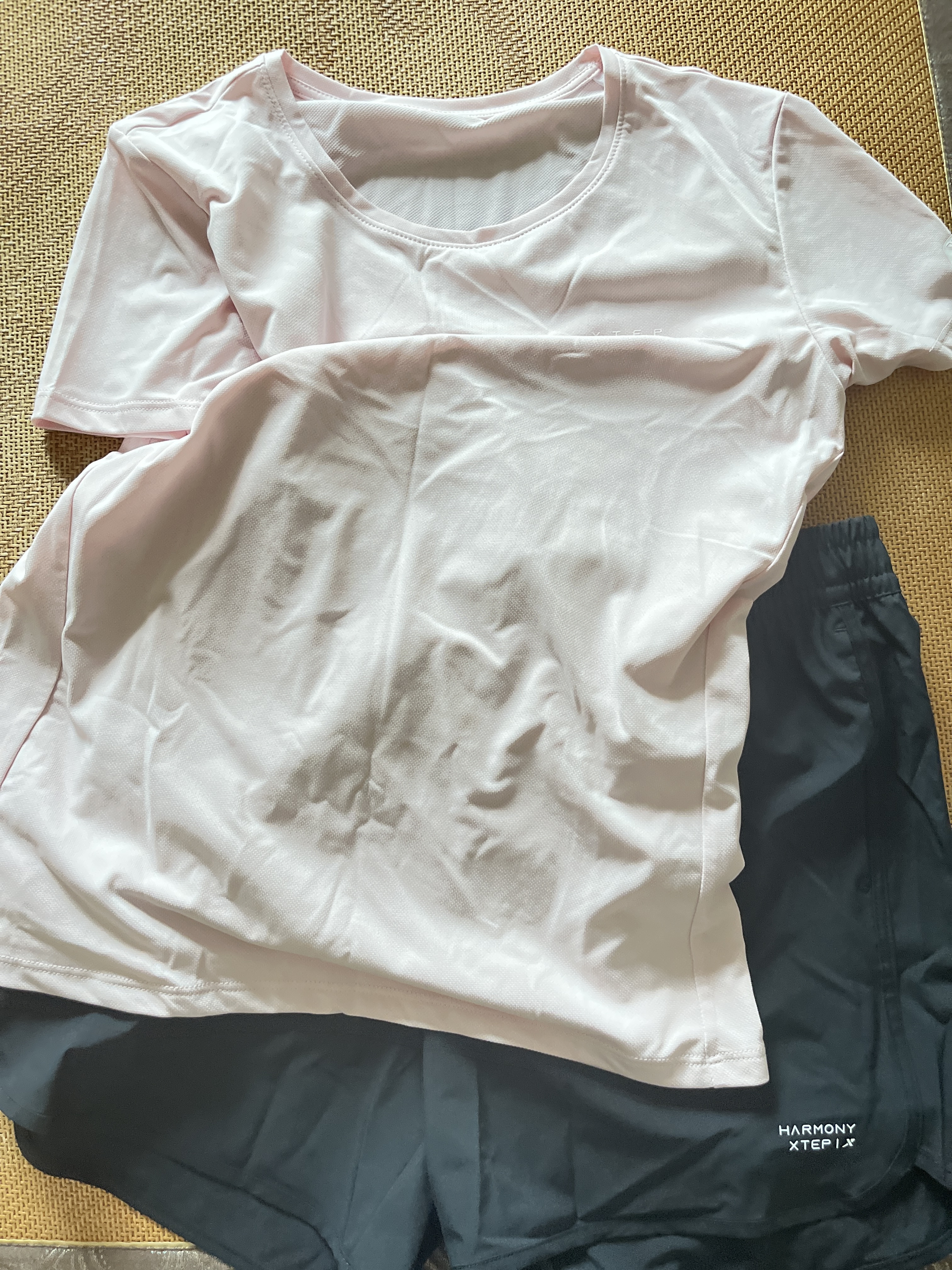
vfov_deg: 67.3
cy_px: 635
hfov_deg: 53.1
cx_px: 476
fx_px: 953
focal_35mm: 26
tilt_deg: -84.7
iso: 400
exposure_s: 1/60
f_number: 1.6
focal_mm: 5.1
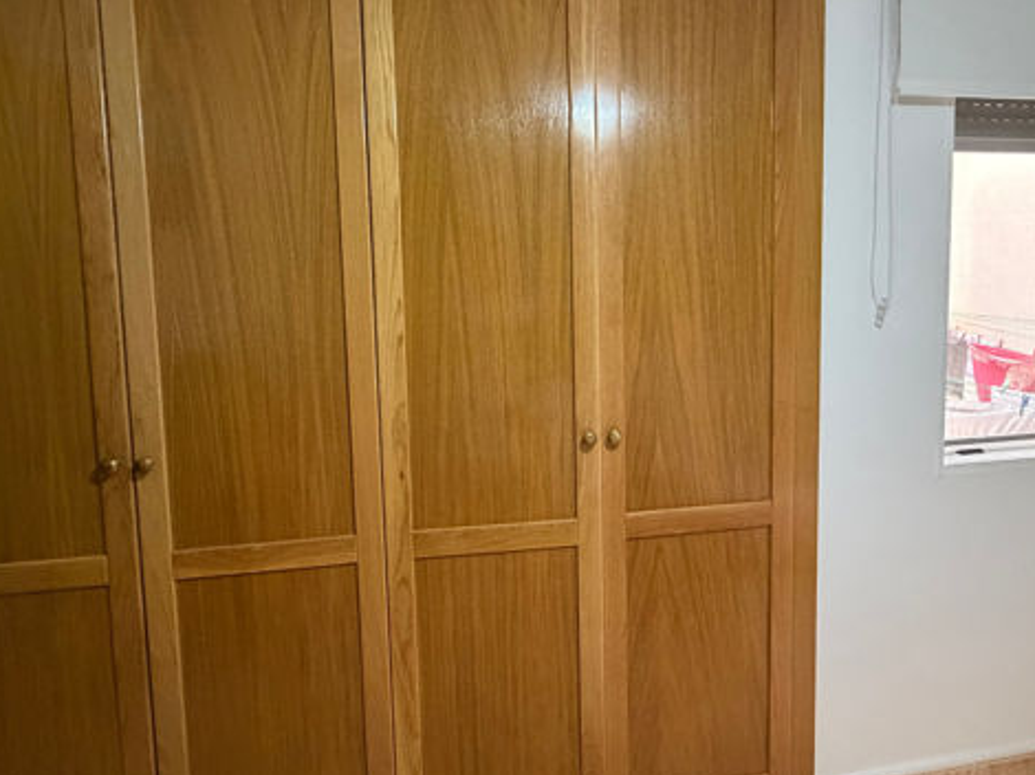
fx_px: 628
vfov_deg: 62.9
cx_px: 587
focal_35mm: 21
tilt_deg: -3.6
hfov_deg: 78.6
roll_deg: +0.6
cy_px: 313
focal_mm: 2.22
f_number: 2.2
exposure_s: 1/50
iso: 640
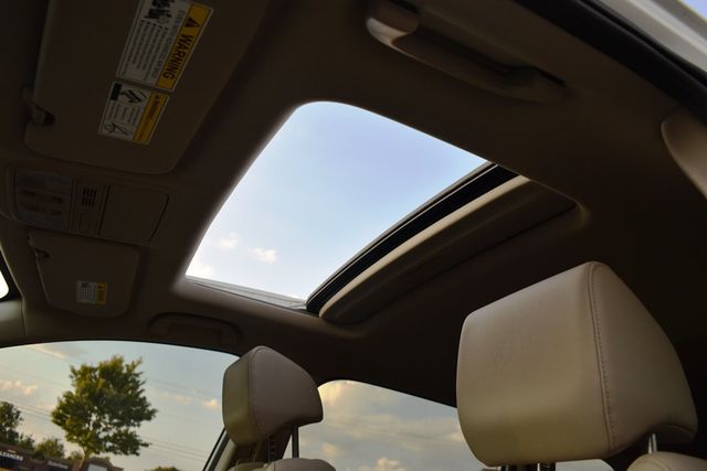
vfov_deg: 43.6
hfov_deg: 61.9
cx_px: 354
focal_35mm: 30
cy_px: 236
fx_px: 589
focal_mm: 20
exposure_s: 1/250
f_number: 5.6
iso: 200
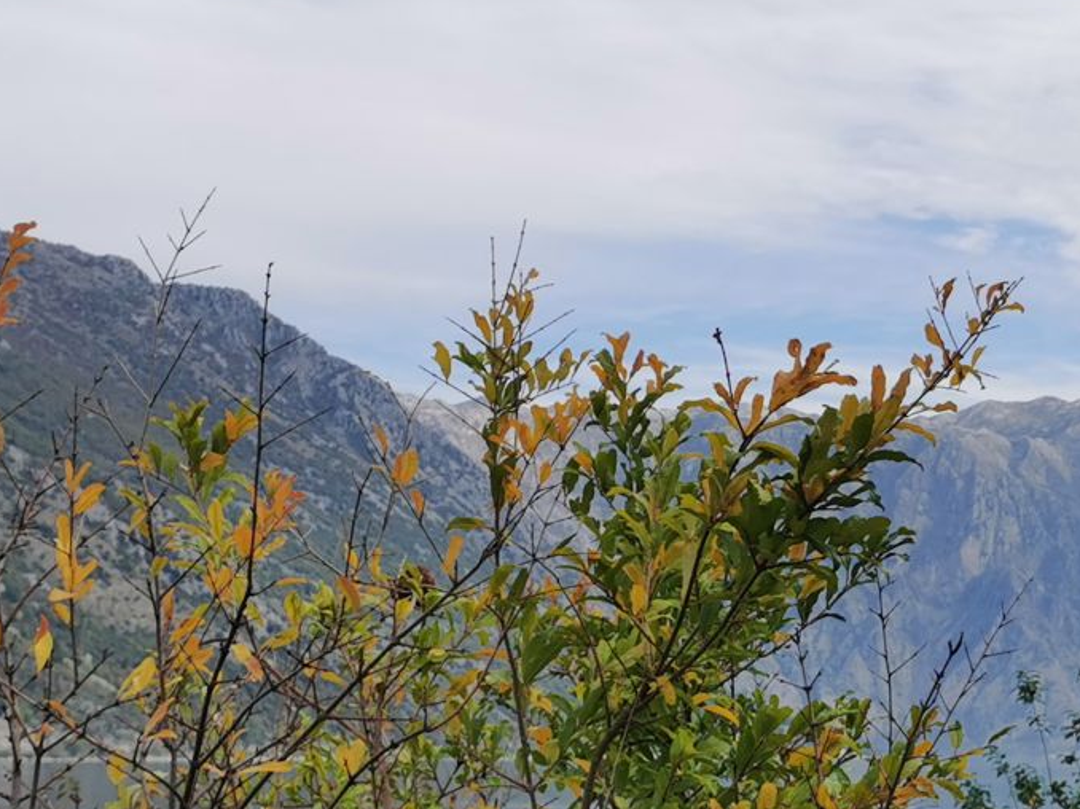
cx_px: 755
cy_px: 581
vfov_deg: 17.3
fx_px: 2651
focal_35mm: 85
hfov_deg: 22.9
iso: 50
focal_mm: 5.56
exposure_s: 1/3257
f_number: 1.6
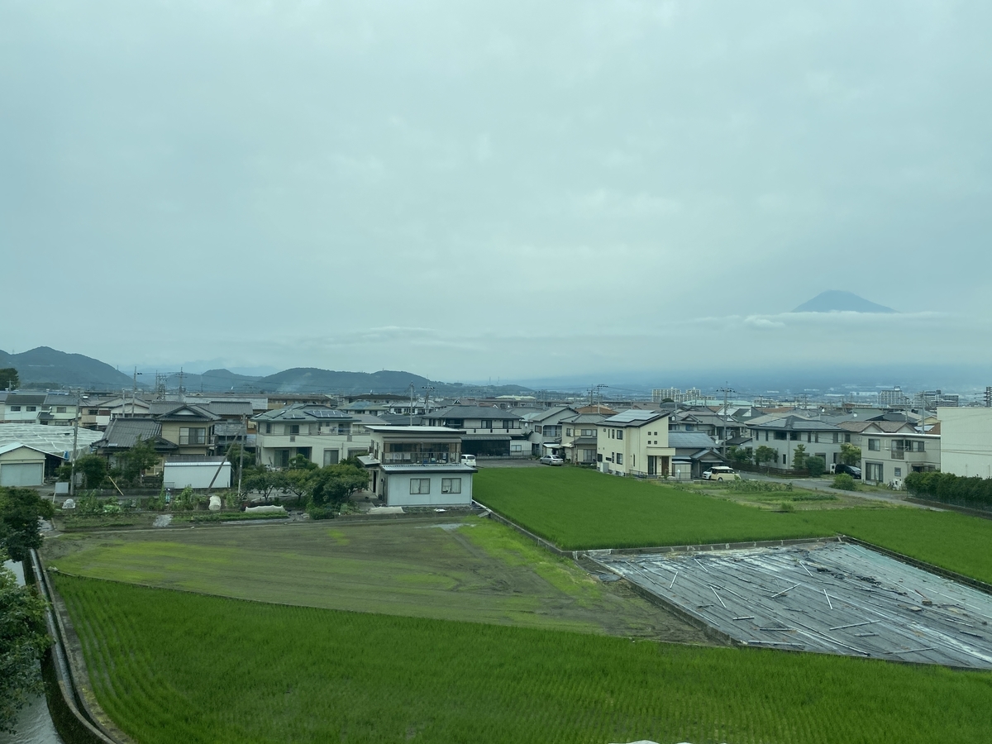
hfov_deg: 67.3
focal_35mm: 26
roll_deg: +2.5
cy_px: 372
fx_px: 745
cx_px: 496
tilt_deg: +3.3
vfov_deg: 53.1
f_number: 1.8
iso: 32
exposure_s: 1/3040
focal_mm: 4.25
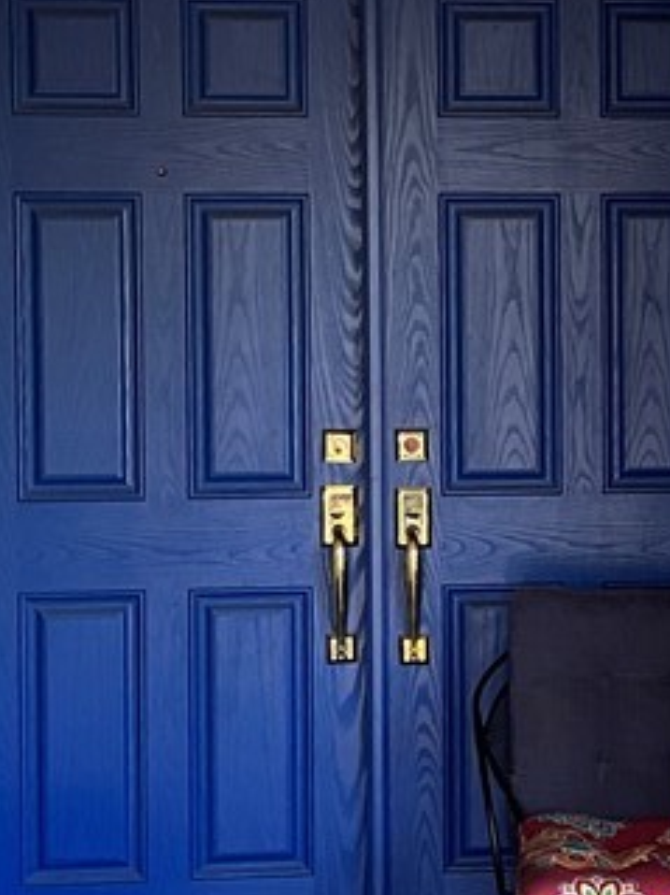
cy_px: 384
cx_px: 706
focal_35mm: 93
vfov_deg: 21.1
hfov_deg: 15.5
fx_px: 2402
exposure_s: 1/122
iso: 25
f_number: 1.8
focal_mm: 3
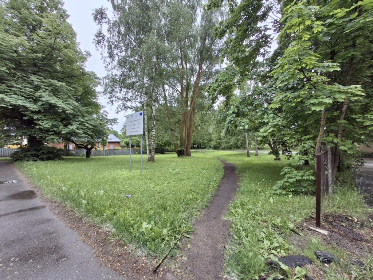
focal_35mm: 16
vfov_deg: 78.1
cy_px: 140
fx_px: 172
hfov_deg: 94.5
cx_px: 186
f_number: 2.2
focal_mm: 1.64
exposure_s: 1/176
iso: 40
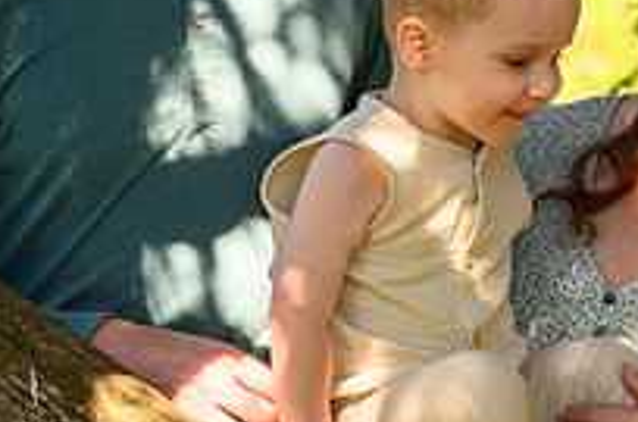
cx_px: 428
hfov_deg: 12.0
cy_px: 53
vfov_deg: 8.0
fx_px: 3023
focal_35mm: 171
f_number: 3.2
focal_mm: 60
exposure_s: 1/640
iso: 100
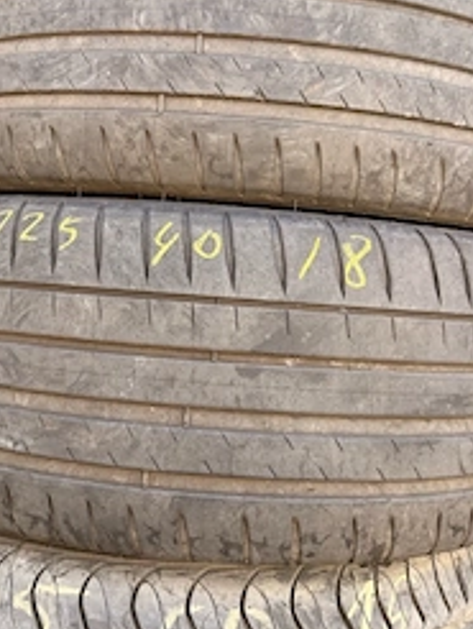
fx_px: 709
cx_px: 238
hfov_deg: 36.9
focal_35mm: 39
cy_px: 243
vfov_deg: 47.5
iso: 50
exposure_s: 1/135
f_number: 1.78
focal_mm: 6.76
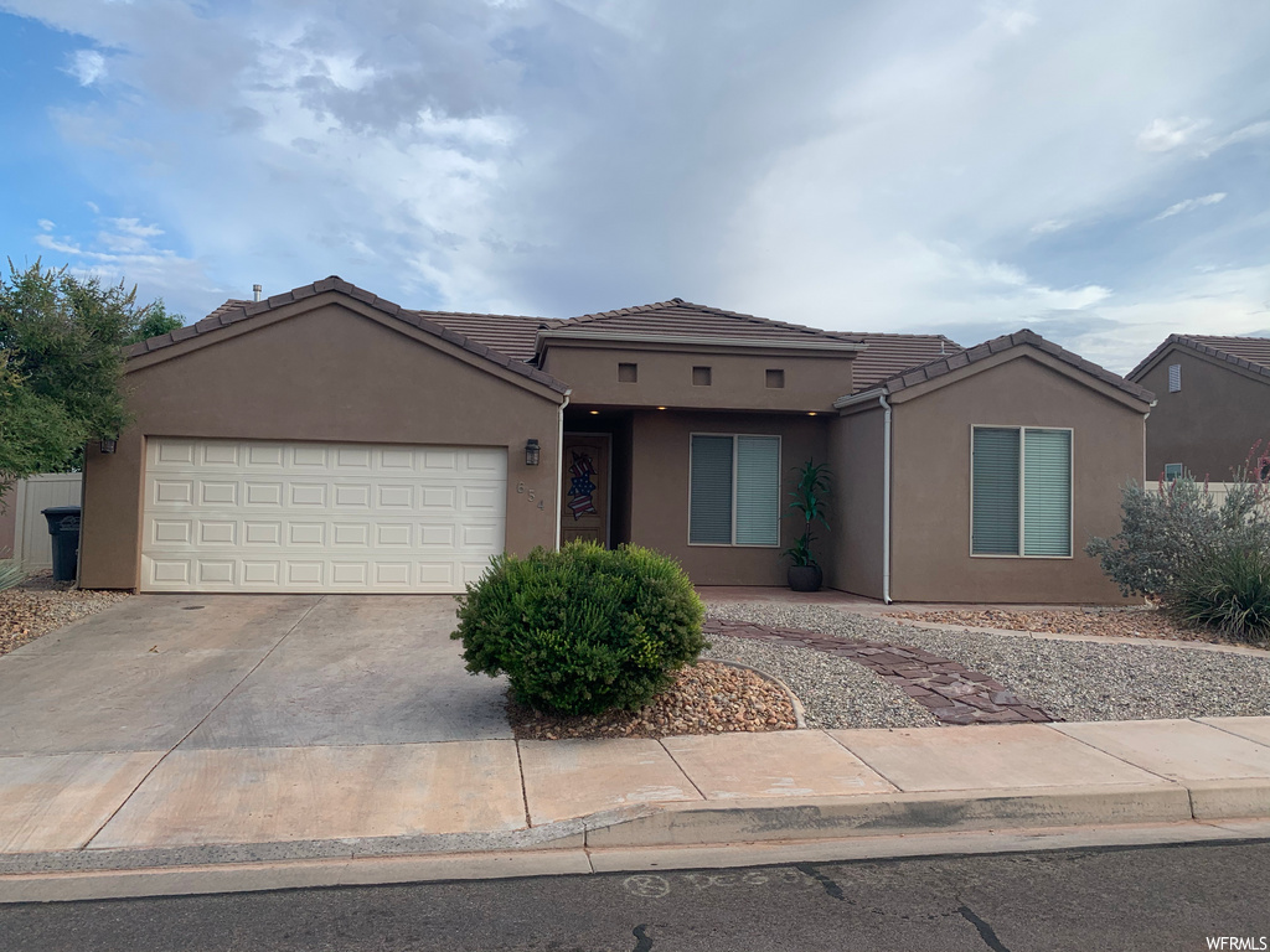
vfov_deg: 53.1
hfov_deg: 67.3
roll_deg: -1.7
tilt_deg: +3.9
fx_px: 954
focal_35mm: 26
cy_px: 476
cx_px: 635
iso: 25
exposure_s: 1/1250
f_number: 1.8
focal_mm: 4.25
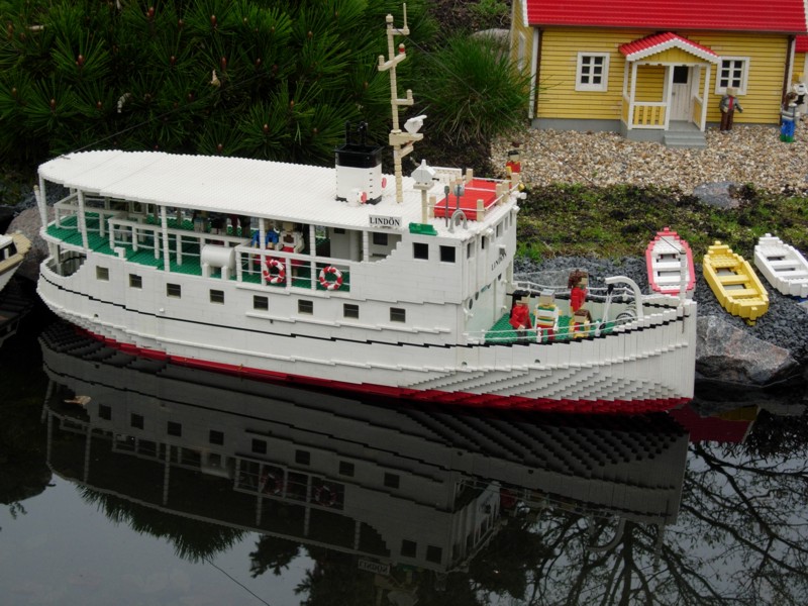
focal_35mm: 82
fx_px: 1914
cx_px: 404
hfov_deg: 23.8
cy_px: 303
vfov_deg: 18.0
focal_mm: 17
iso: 64
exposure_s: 1/322
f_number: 4
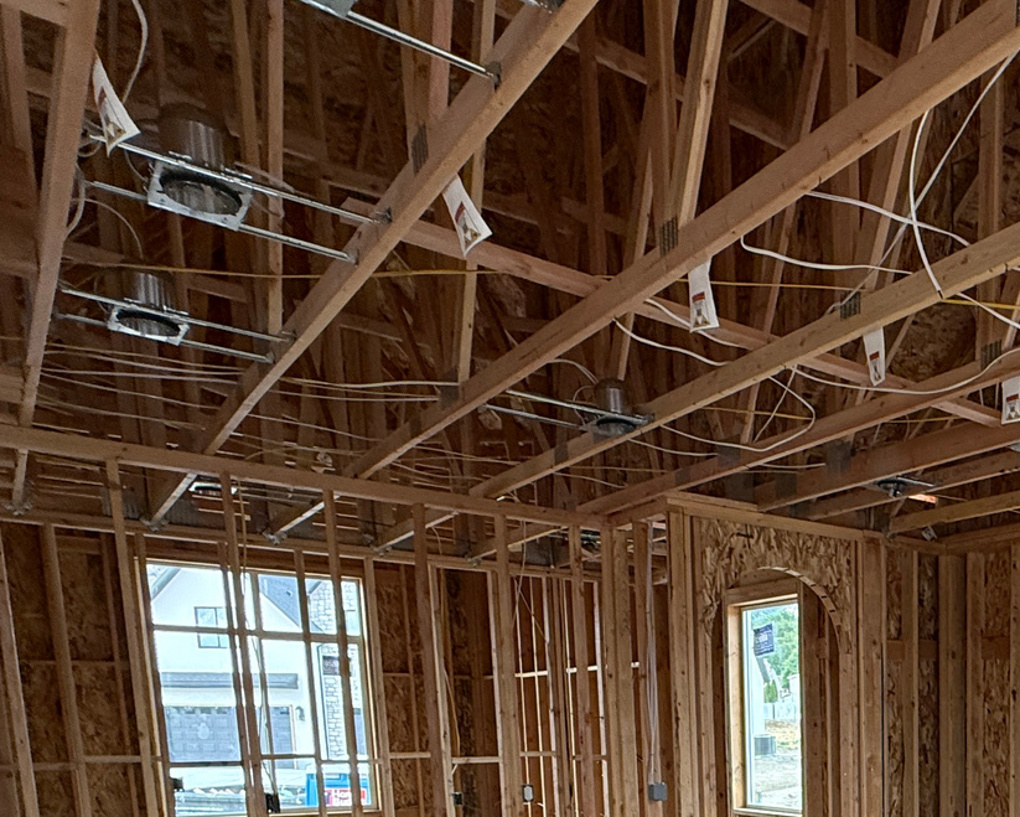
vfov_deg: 37.0
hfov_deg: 45.5
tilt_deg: -8.3
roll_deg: +0.0
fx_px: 1027
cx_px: 995
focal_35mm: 34
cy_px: 881
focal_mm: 2.22
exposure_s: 1/99
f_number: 2.2
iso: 200
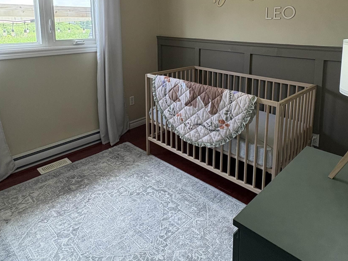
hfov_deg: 67.3
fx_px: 261
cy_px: 61
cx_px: 179
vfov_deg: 50.6
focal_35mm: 26
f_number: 2.2
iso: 250
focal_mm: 2.22
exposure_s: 1/120
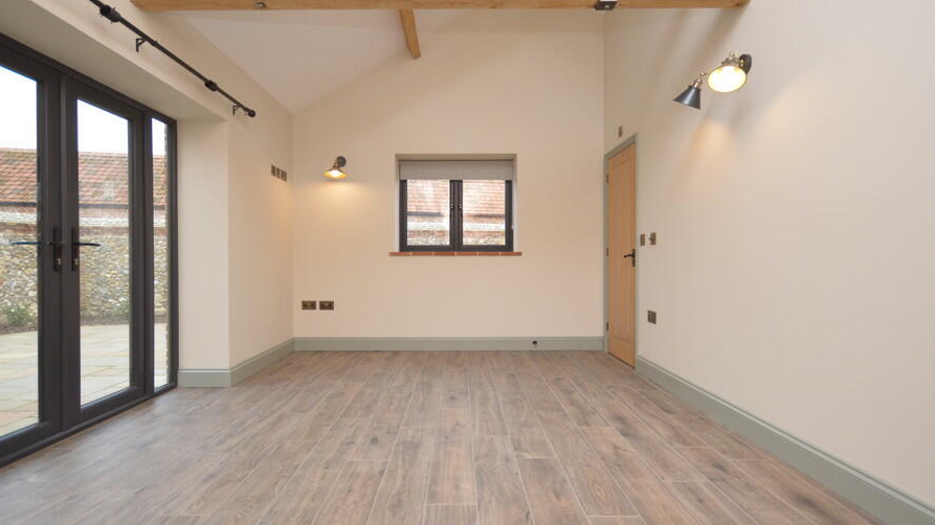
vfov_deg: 61.0
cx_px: 454
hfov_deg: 92.6
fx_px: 446
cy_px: 263
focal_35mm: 18
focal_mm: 10
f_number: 4
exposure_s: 1/80
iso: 400
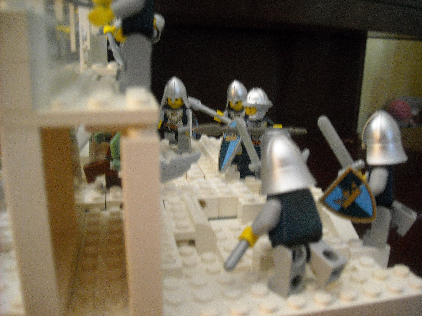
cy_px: 158
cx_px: 211
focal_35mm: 35
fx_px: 427
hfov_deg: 52.6
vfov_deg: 40.7
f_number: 2.8
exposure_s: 1/8
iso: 541
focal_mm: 5.7
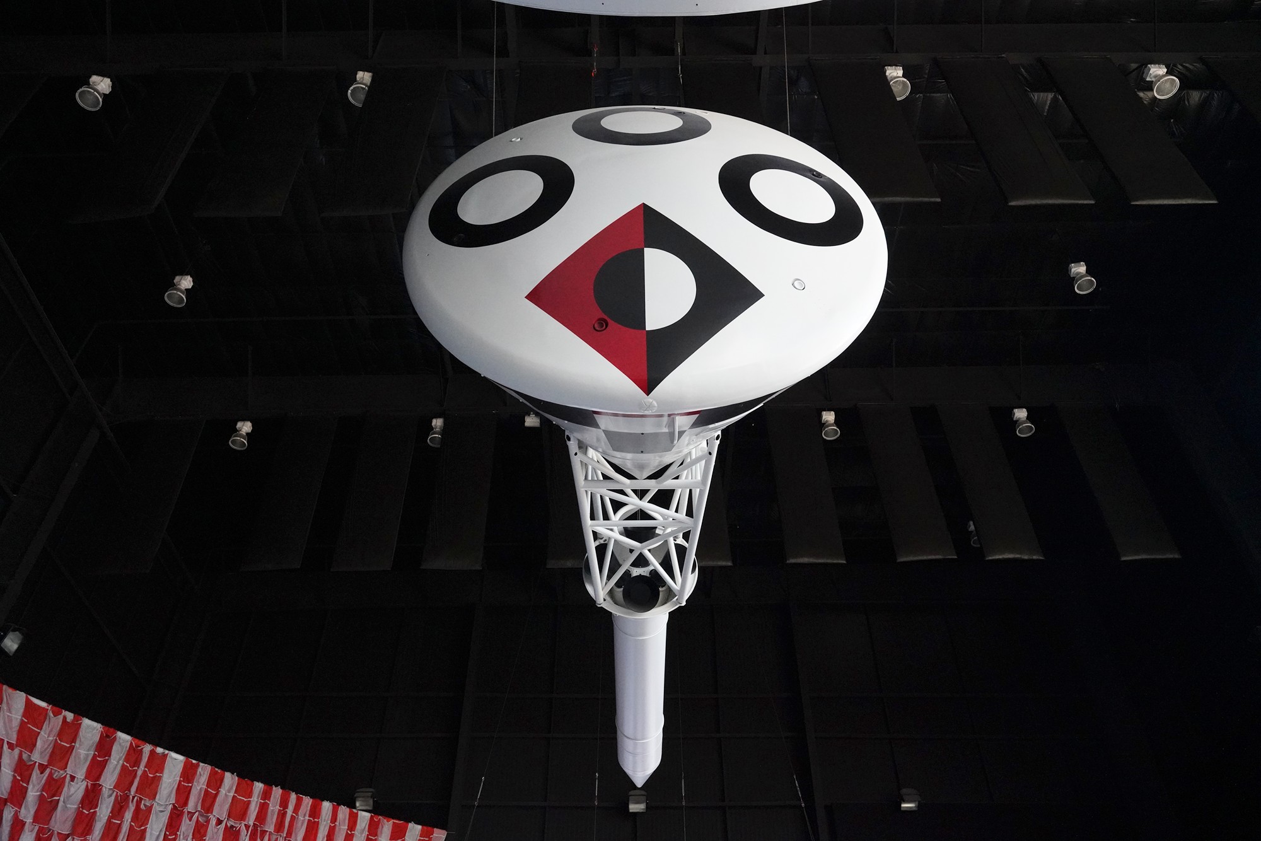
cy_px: 420
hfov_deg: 65.5
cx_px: 630
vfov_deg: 46.4
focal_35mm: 28
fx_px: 981
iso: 8000
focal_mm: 28
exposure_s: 1/100
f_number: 9
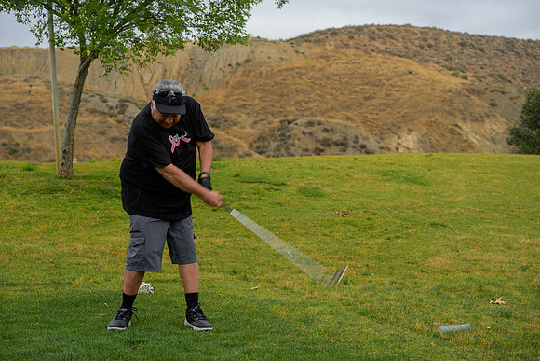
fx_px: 855
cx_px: 270
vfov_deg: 23.8
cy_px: 180
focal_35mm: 57
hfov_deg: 35.0
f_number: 4
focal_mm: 57
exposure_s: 1/200
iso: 100
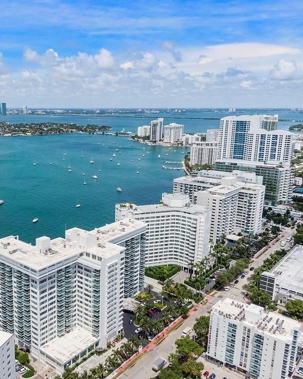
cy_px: 191
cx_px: 75
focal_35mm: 32
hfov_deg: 44.3
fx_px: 359
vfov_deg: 55.7
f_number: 2.8
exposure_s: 1/3200
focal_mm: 4.39
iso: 100
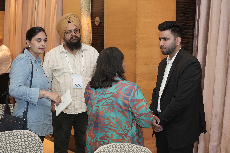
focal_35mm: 61
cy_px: 76
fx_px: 390
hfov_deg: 32.9
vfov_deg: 22.3
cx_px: 115
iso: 2000
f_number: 4
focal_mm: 41
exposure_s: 1/125
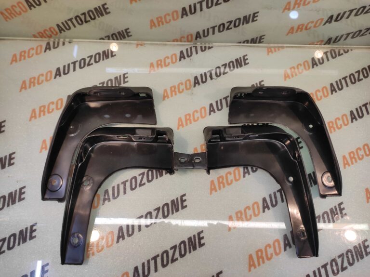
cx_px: 185
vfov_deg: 74.7
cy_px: 138
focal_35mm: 17
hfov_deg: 91.1
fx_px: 182
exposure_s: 1/33
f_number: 1.79
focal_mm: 4.74
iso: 105
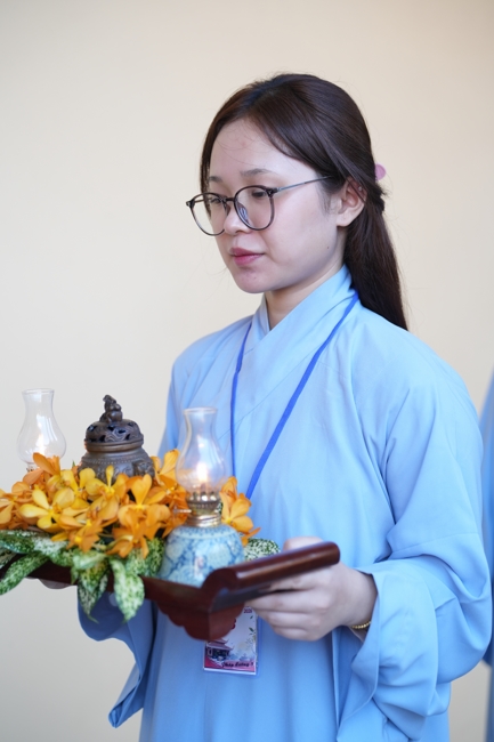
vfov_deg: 27.7
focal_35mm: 73
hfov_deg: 18.7
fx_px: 1503
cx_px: 247
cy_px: 371
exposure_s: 1/200
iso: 400
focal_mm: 73
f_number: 2.8
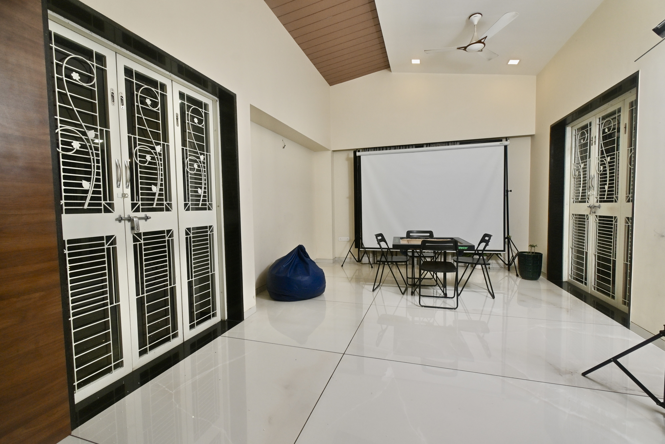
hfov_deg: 100.4
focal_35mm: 15
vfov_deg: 77.3
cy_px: 222
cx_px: 332
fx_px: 277
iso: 400
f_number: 8
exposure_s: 1/200
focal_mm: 10
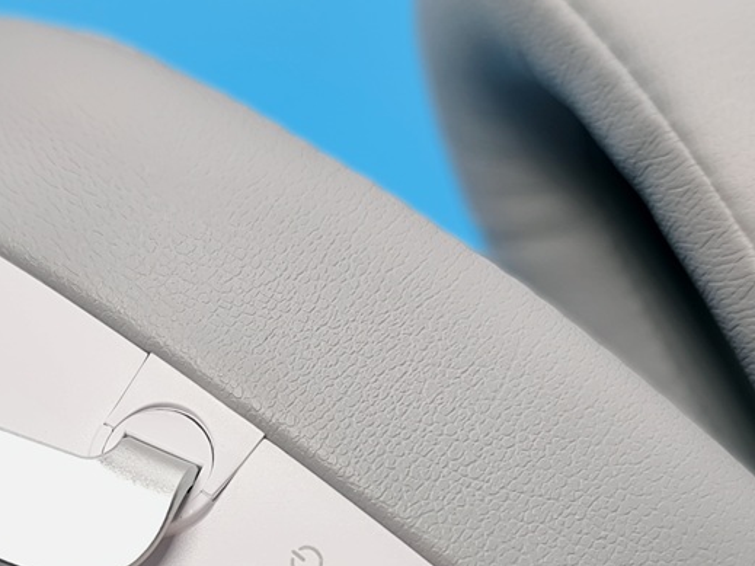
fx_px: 1592
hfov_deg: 26.1
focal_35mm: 73
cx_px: 127
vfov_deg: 19.7
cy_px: 535
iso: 125
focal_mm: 6.14
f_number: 1.65
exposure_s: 1/100
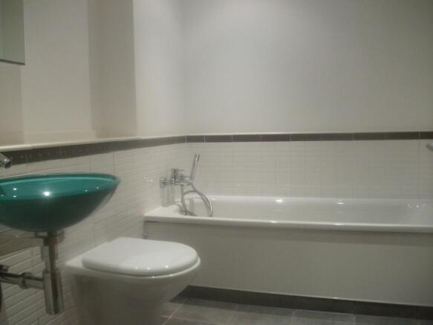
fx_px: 388
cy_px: 162
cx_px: 216
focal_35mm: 31
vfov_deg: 45.4
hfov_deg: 58.4
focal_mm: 5.7
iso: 200
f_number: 2.9
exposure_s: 1/25
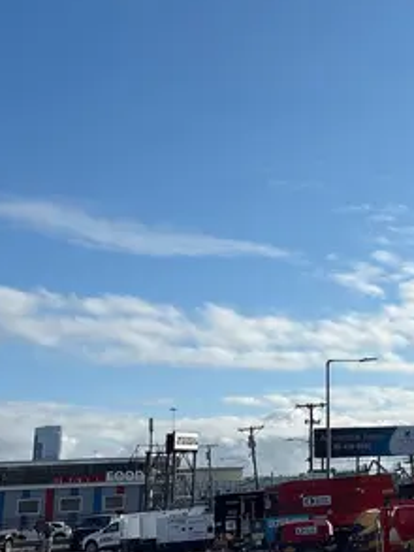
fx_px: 1036
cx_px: 495
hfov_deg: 21.1
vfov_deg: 29.7
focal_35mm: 65
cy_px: 206
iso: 50
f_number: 1.6
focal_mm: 5.96
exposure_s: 1/6993
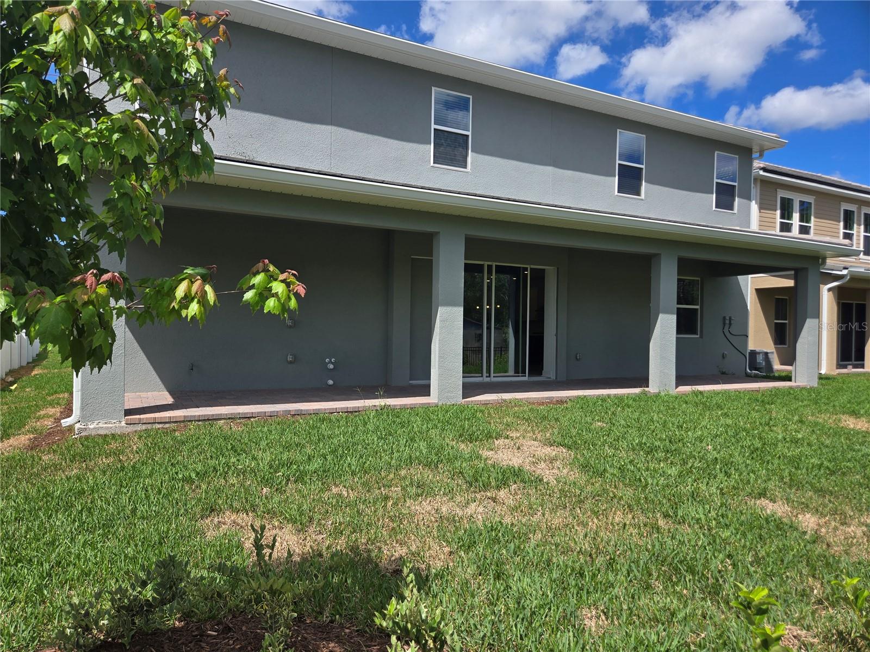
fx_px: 578
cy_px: 326
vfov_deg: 58.9
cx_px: 435
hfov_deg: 73.9
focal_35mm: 23
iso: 25
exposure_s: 1/1804
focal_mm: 5.4
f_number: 1.8
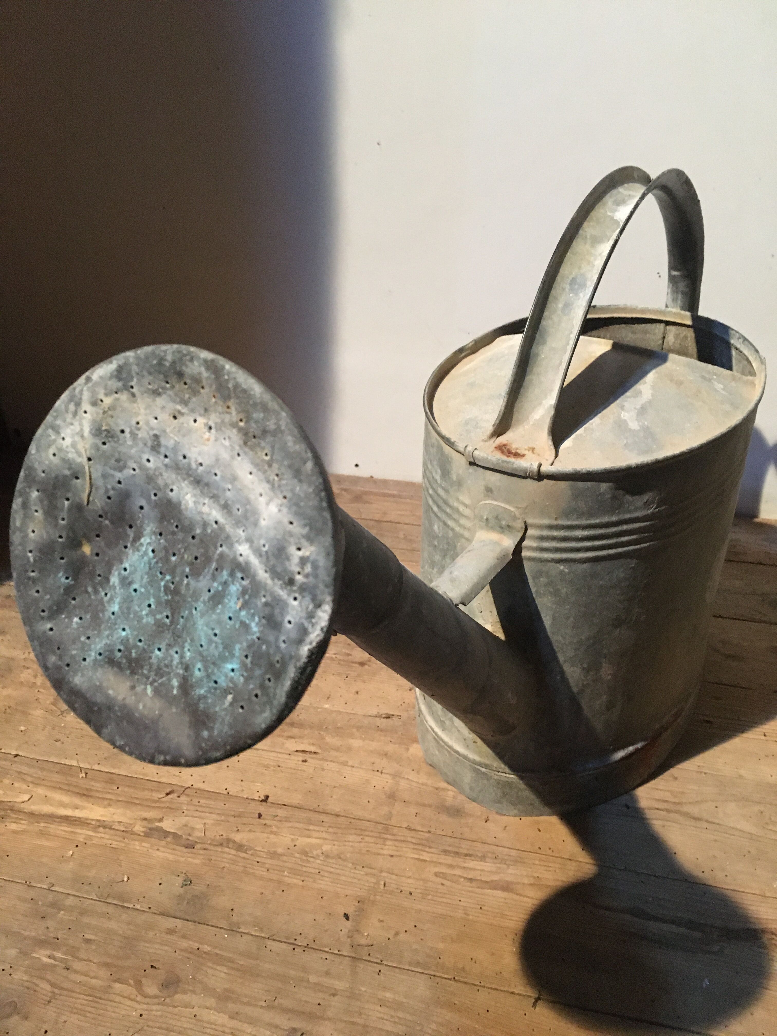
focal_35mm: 29
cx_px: 388
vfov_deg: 61.7
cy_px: 518
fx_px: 868
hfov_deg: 48.2
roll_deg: +0.5
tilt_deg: -30.5
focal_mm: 4.15
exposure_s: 1/17
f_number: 2.2
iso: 250
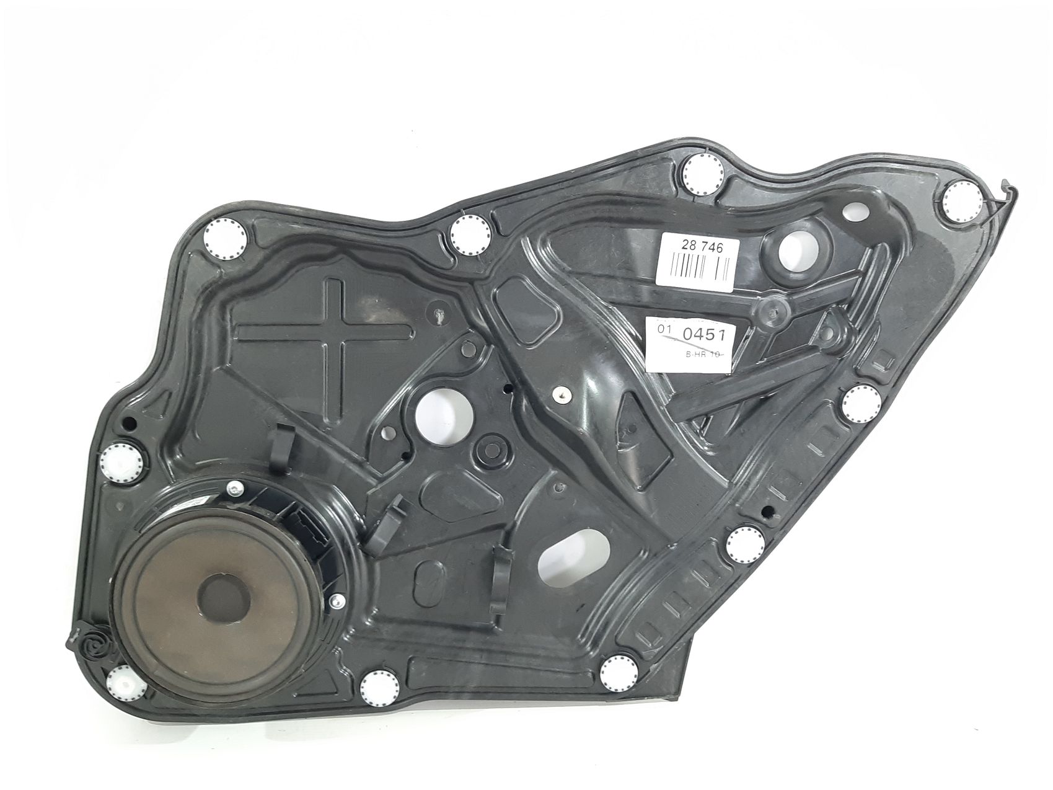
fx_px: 821
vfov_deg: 51.3
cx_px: 526
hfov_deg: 65.3
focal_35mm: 27
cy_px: 395
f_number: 1.7
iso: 160
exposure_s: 1/33
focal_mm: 3.93
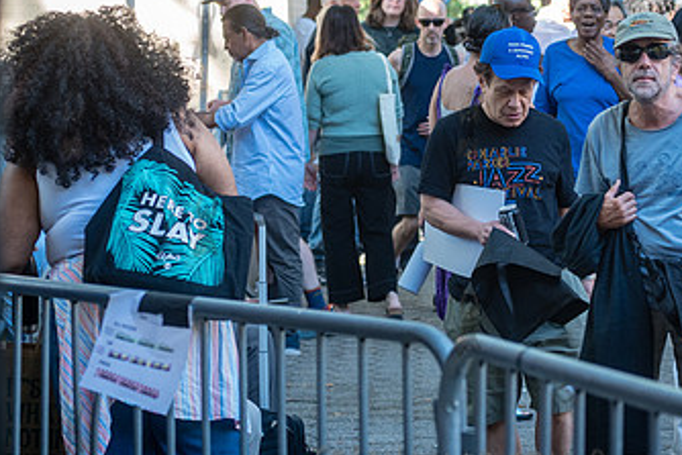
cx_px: 468
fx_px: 2634
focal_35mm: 139
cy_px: 121
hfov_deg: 14.7
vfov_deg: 9.9
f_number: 4.5
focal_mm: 80
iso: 800
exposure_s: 1/160
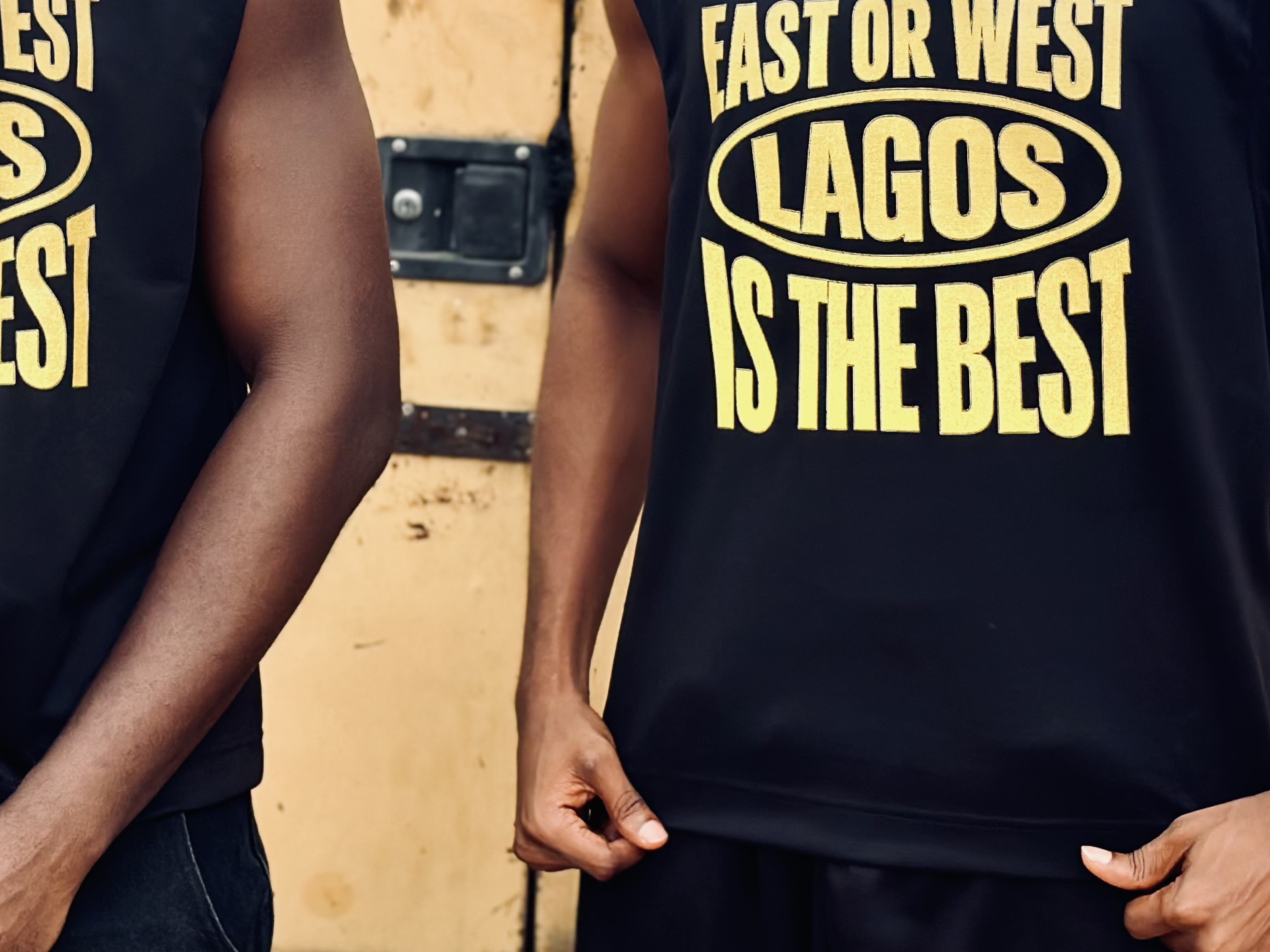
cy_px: 193
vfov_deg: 14.3
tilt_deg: -7.9
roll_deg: -1.4
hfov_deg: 19.0
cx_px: 458
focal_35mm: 103
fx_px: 3779
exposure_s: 1/85
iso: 125
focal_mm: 6.86
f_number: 1.78
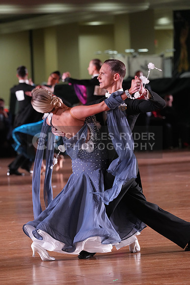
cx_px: 95
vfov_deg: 10.3
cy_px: 142
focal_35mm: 200
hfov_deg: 6.9
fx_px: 1582
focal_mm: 200
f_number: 5
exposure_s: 1/200
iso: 4000
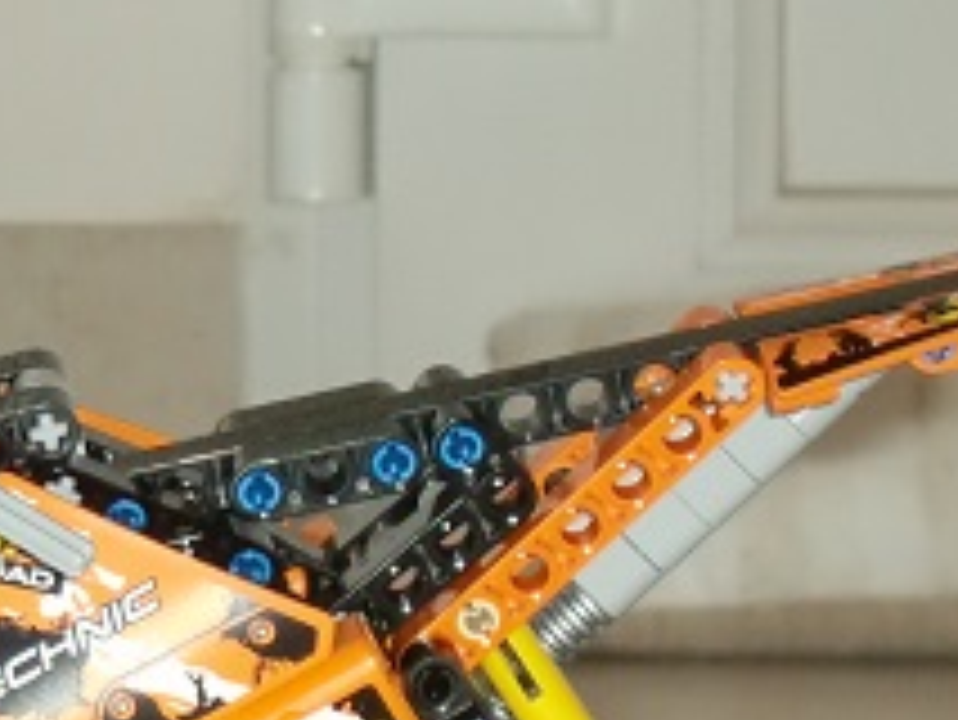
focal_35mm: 334
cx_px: -346
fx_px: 9249
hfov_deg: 5.9
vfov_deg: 4.4
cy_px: 720
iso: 400
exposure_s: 1/60
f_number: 4.8
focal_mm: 15.7
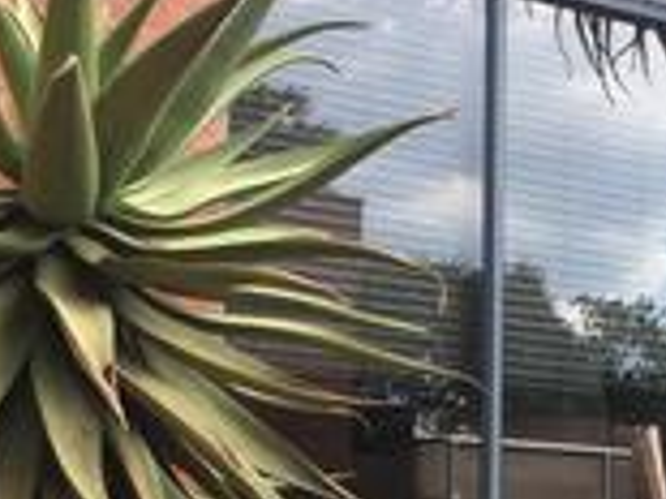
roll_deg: -1.9
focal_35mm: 75
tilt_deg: +6.0
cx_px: 632
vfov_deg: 18.8
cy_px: 559
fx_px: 1442
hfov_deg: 25.0
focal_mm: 4.15
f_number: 2.2
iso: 25
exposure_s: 1/215
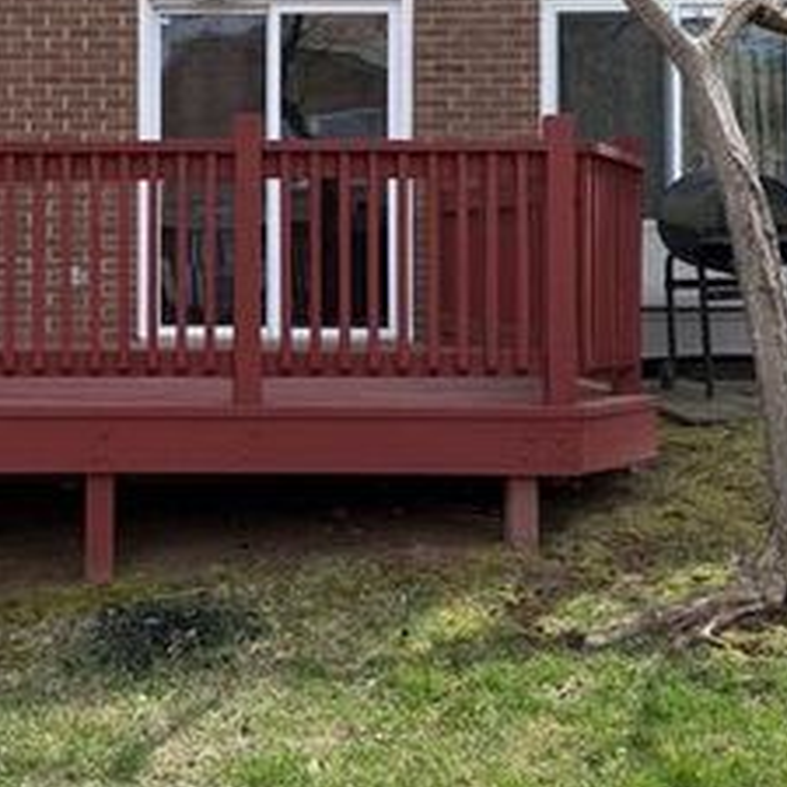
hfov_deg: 26.4
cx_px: 87
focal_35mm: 63
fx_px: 1620
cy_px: 240
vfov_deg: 27.1
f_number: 1.78
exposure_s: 1/1949
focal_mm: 6.76
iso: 80
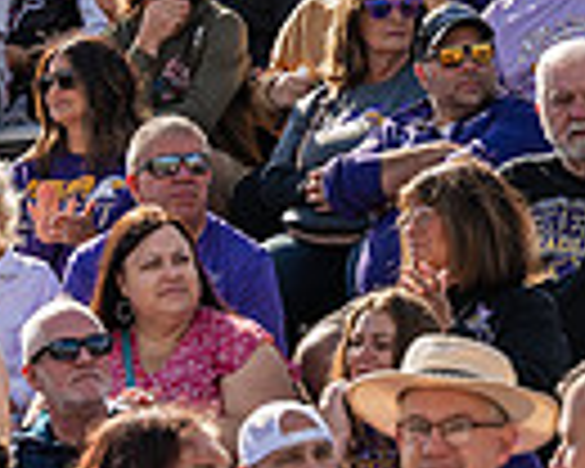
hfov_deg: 5.1
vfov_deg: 4.1
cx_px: -279
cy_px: 16
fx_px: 6527
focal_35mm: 377
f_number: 3.2
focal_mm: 90
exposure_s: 1/500
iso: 64
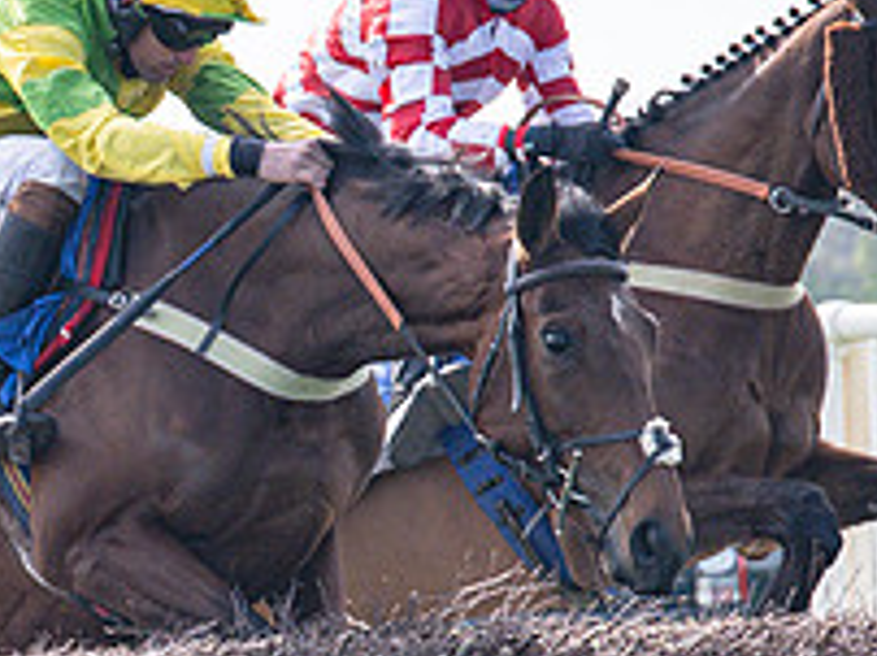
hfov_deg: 5.1
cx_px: 304
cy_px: 521
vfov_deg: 3.8
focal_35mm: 388
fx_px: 9818
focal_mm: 70
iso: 400
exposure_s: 1/2000
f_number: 4
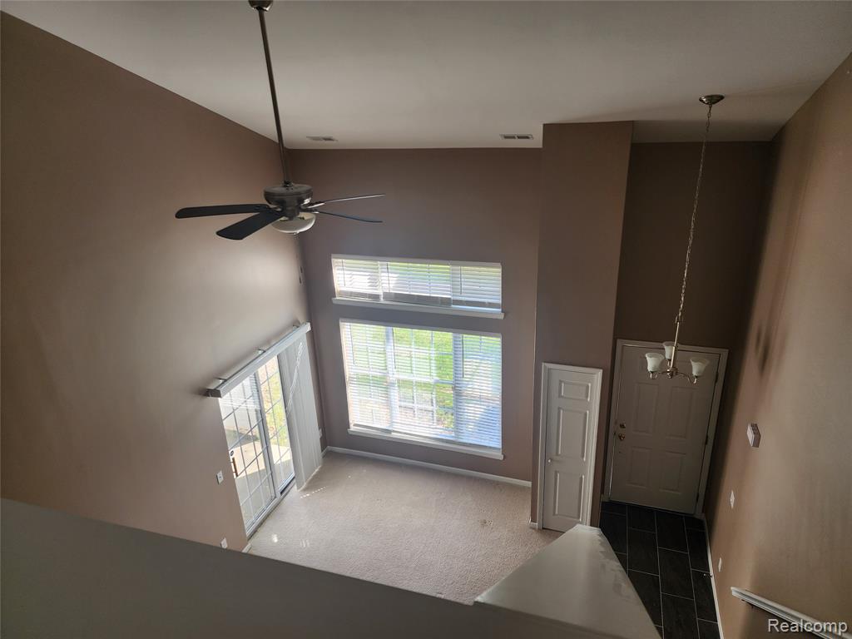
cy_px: 320
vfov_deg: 58.9
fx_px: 566
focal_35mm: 23
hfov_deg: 73.9
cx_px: 426
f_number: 1.8
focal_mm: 6.4
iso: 64
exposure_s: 1/180
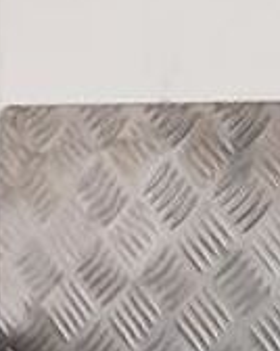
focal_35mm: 194
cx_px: -376
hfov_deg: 7.5
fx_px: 2013
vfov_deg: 9.9
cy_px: 308
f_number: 2
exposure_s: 1/60
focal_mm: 4.6
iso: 200
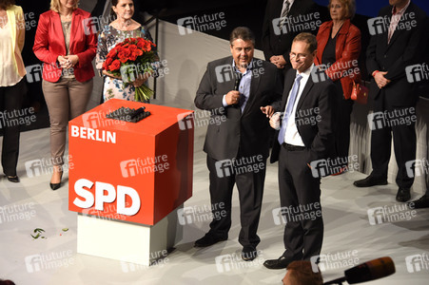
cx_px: 214
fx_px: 1453
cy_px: 142
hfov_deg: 16.8
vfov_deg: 11.2
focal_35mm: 122
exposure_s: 1/250
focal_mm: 122
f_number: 5.6
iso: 2000
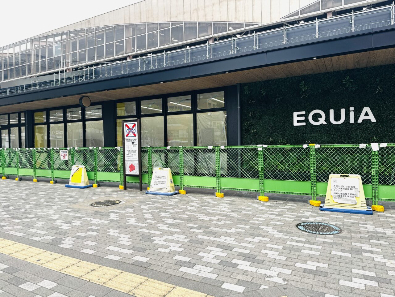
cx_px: 198
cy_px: 148
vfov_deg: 56.8
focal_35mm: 24
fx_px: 274
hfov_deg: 71.6
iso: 80
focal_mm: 6.76
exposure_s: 1/1339
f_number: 1.78
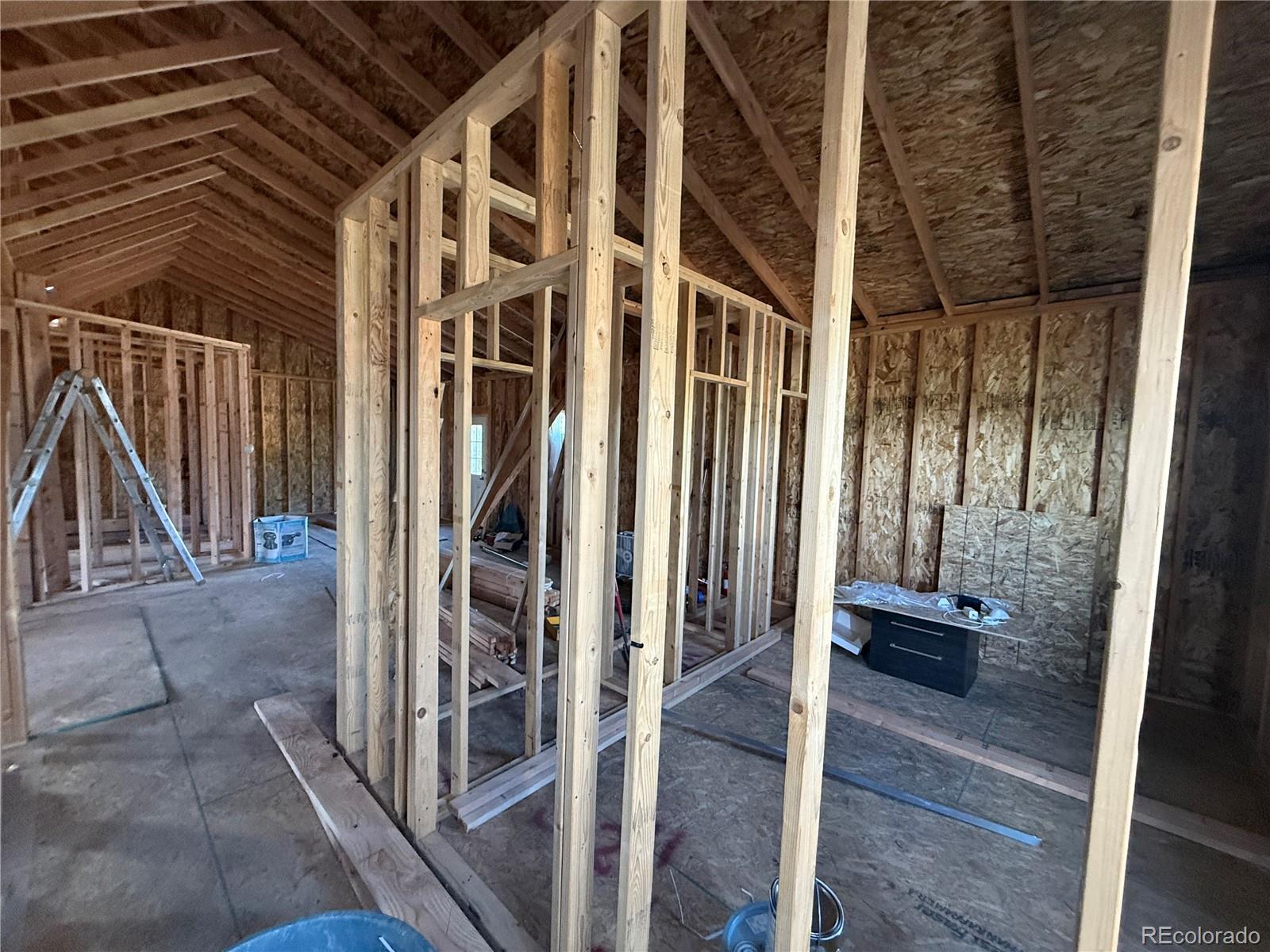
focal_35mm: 14
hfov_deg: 102.1
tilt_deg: -2.7
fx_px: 514
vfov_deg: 85.7
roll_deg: -1.3
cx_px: 635
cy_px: 476
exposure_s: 1/60
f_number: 2.2
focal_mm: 2.22
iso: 500
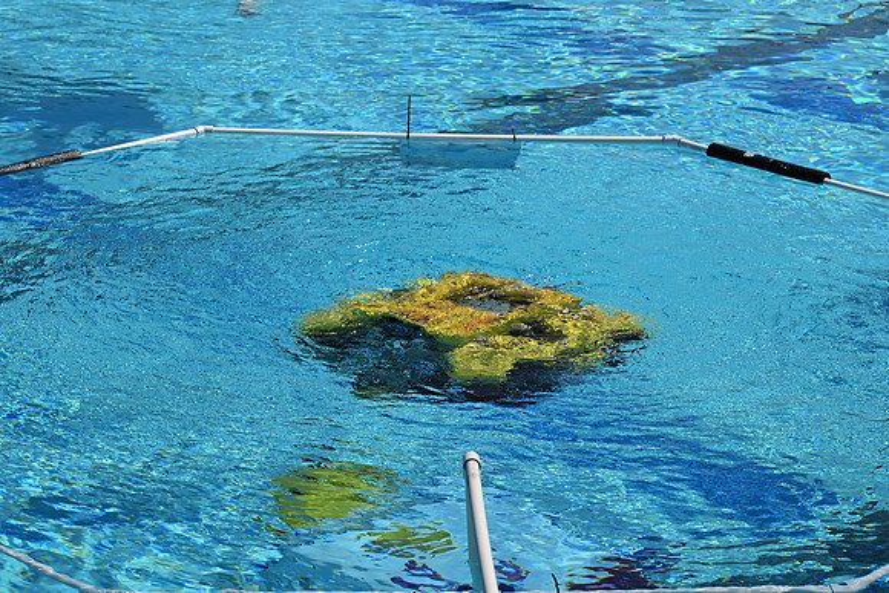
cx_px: 444
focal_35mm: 120
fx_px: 2964
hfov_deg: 17.1
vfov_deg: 11.4
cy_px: 296
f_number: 16
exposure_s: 1/5000
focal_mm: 120
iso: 2500
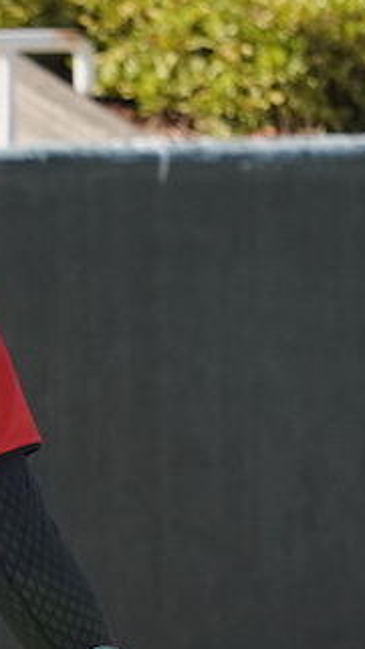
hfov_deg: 2.1
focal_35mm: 580
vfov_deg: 3.7
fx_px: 9984
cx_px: -397
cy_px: 282
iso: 1250
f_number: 5.6
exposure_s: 1/4000
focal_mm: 99
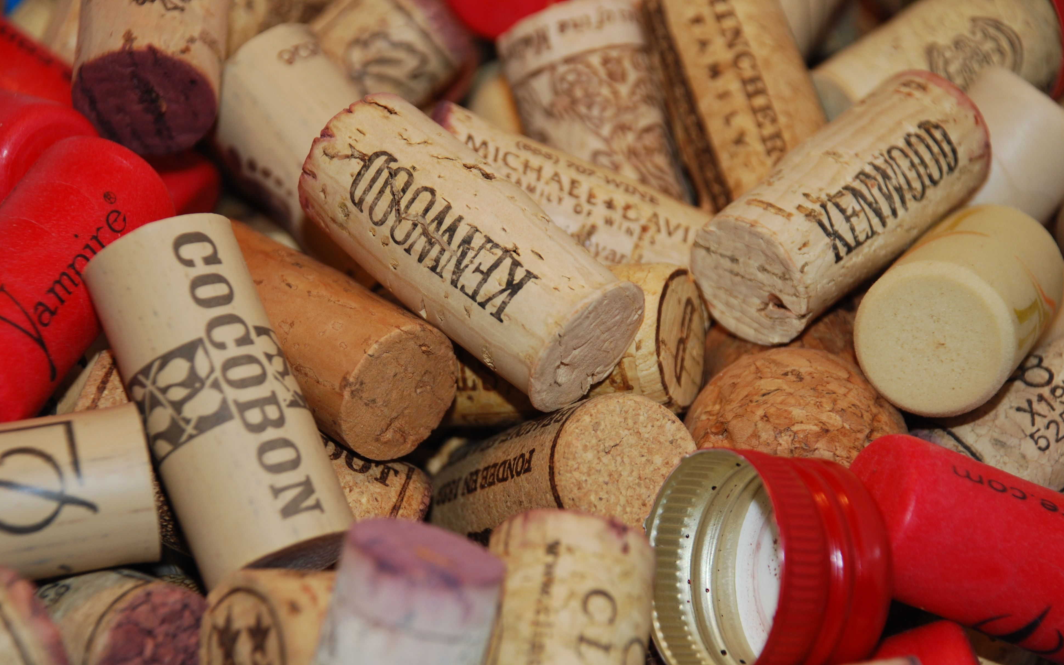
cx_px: 532
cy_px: 352
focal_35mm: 138
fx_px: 4002
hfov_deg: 15.1
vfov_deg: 9.5
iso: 200
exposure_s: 1/60
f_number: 5.6
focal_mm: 90
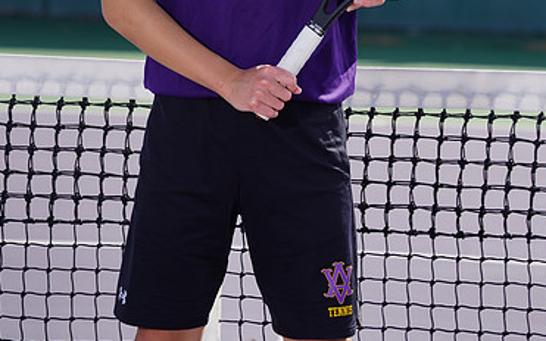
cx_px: 283
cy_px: -84
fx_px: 6429
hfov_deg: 4.9
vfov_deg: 3.0
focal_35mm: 432
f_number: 8
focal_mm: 271
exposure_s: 1/250
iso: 100
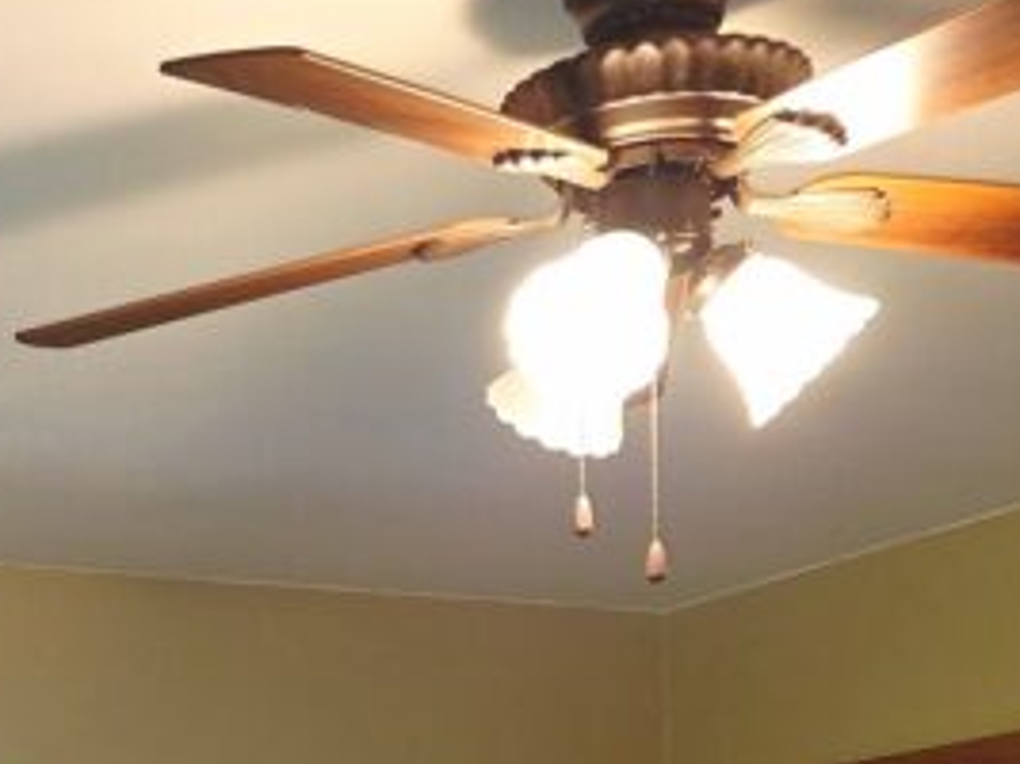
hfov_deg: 19.7
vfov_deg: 14.8
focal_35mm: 92
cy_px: 1165
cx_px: -281
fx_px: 2710
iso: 100
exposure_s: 1/30
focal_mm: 6.3
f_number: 1.7
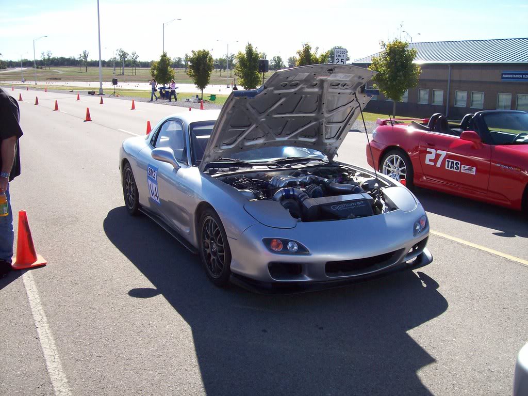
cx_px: 264
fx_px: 549
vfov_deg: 39.6
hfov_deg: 51.4
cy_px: 198
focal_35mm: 36
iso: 80
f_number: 4.8
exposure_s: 1/452
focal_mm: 6
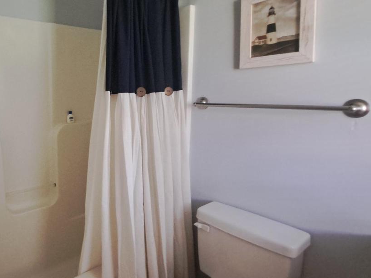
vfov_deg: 58.7
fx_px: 246
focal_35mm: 23
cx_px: 94
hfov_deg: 69.2
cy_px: 122
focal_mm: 1.74
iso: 500
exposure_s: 1/20
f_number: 2.2
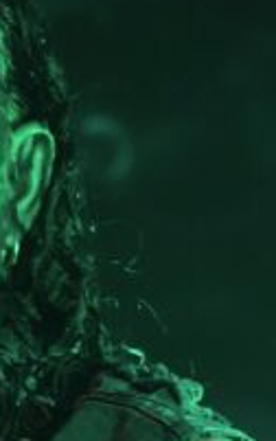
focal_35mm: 397
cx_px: 13
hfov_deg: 3.3
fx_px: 4768
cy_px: 215
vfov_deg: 5.3
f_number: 5
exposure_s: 1/160
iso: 3200
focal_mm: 68
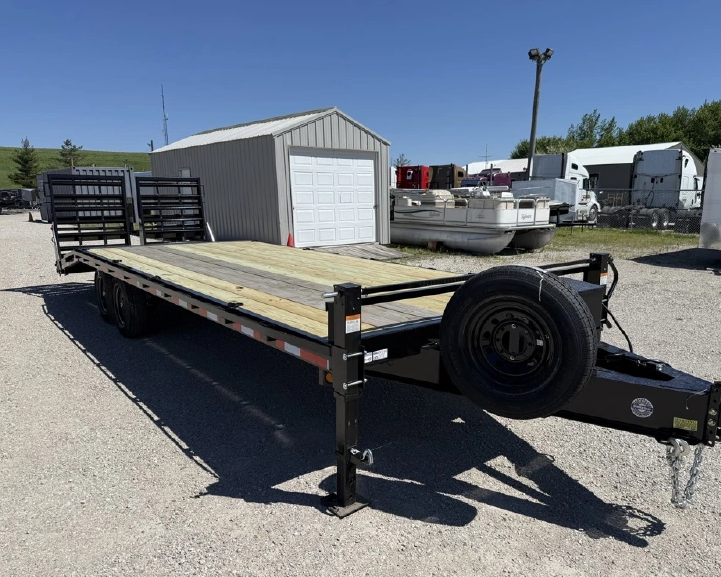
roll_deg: +0.4
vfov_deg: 54.9
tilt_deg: -9.2
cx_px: 395
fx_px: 555
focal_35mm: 26
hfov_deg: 65.9
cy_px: 297
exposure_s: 1/7353
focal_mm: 6.76
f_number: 1.78
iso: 80
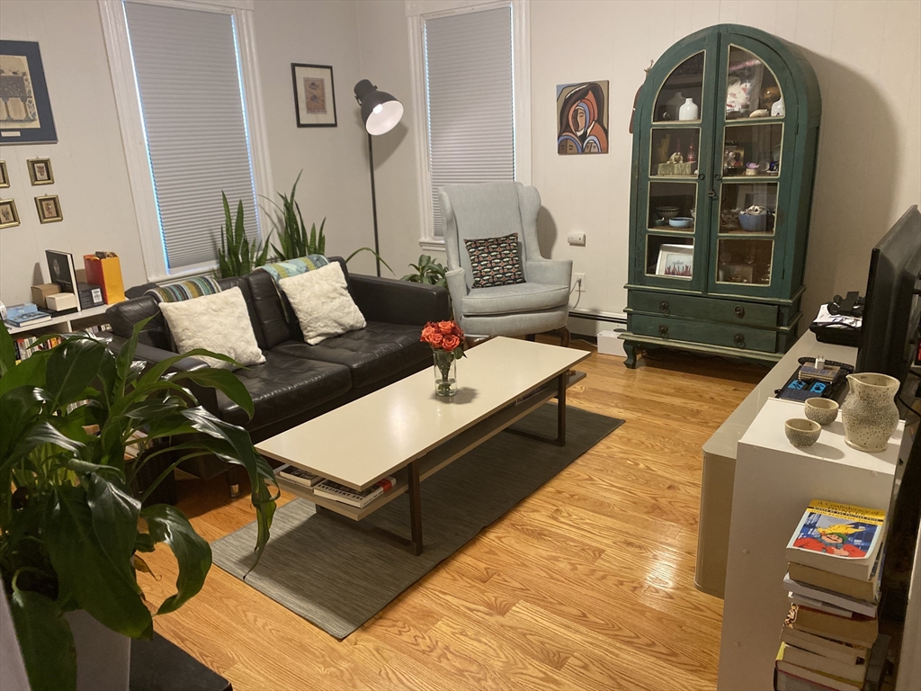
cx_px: 460
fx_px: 692
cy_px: 346
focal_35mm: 26
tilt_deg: -16.6
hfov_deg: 67.3
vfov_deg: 53.1
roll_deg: +2.6
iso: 400
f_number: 1.8
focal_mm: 4.25
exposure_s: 1/40
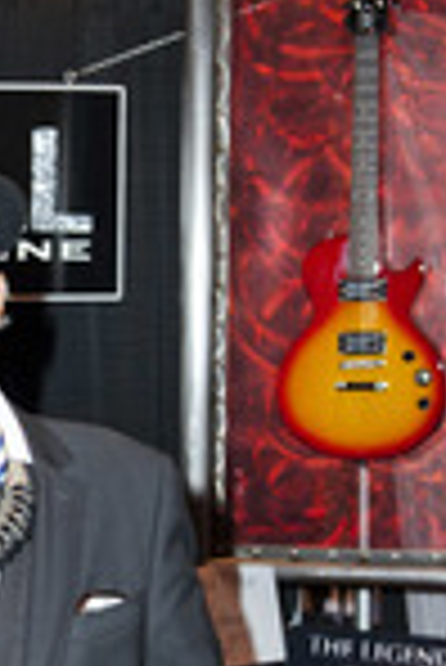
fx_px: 1909
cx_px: -88
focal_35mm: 103
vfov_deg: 19.6
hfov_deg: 13.0
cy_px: 531
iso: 500
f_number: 5
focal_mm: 38
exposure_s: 1/320
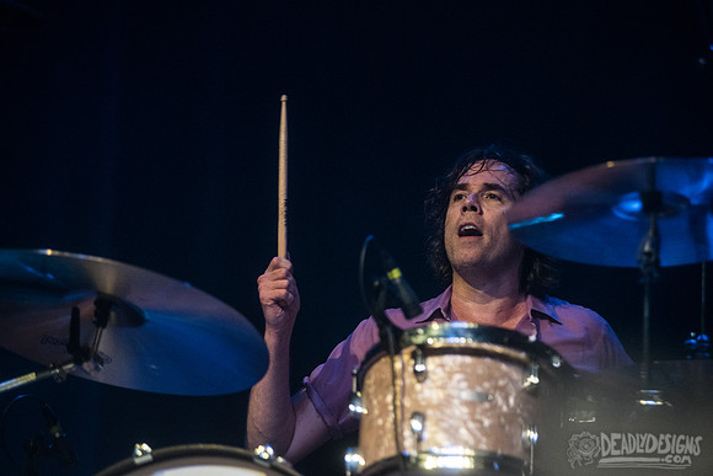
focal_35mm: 145
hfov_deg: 14.2
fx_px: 2872
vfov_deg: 9.5
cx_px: 356
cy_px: 238
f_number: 4
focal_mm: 145
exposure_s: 1/500
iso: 3200
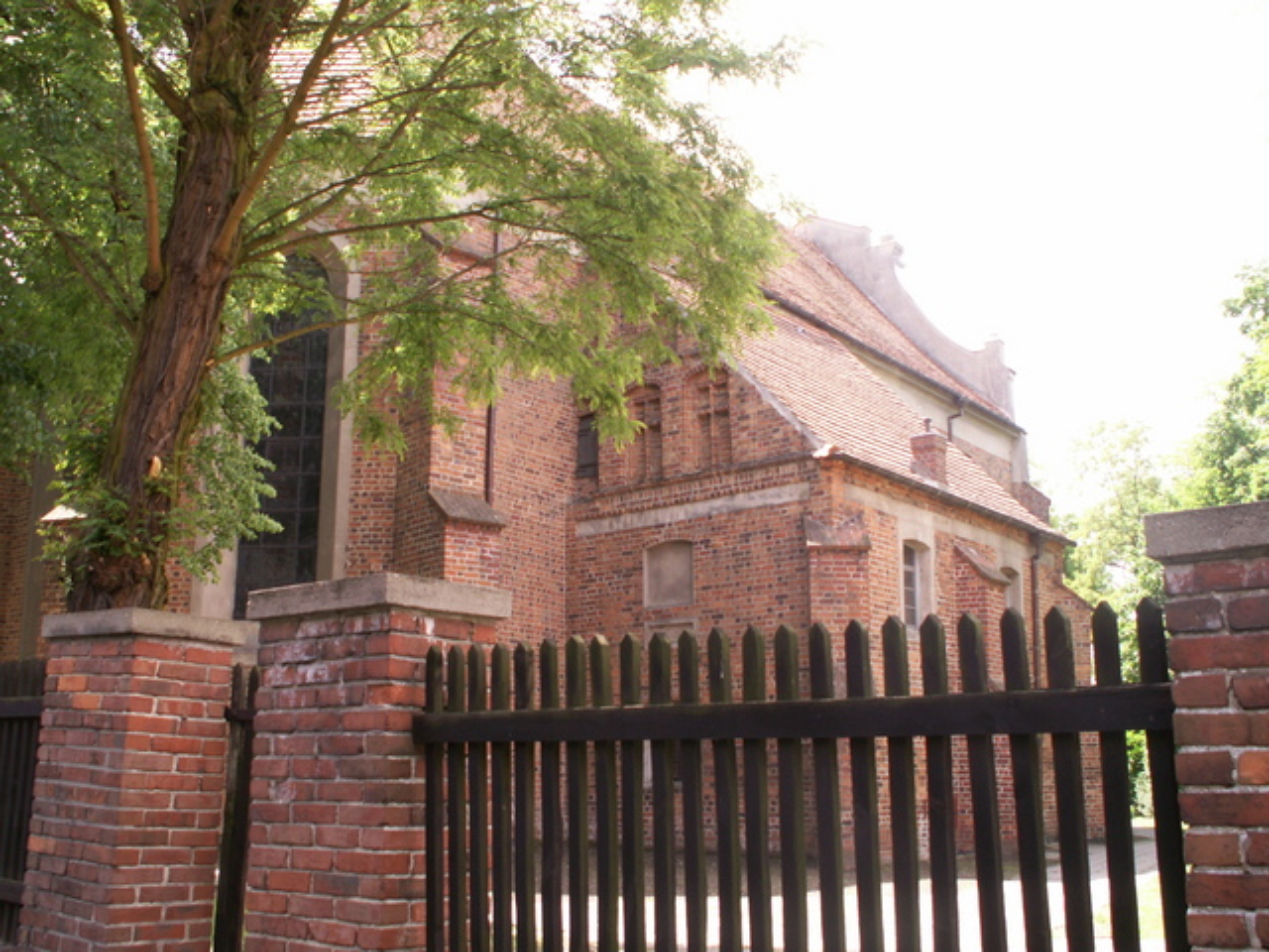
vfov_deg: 40.7
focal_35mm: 35
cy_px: 476
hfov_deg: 52.6
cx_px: 634
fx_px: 1283
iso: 50
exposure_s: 1/100
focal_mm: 5.86
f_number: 4
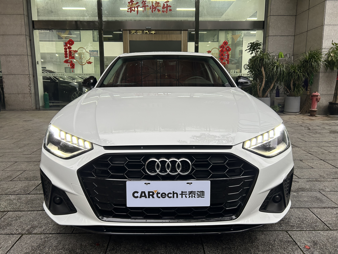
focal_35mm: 26
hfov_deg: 67.3
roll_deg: +0.5
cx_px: 169
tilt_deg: -8.6
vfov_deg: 53.1
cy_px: 127
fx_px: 254
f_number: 1.5
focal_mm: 5.7
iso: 125
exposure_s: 1/116
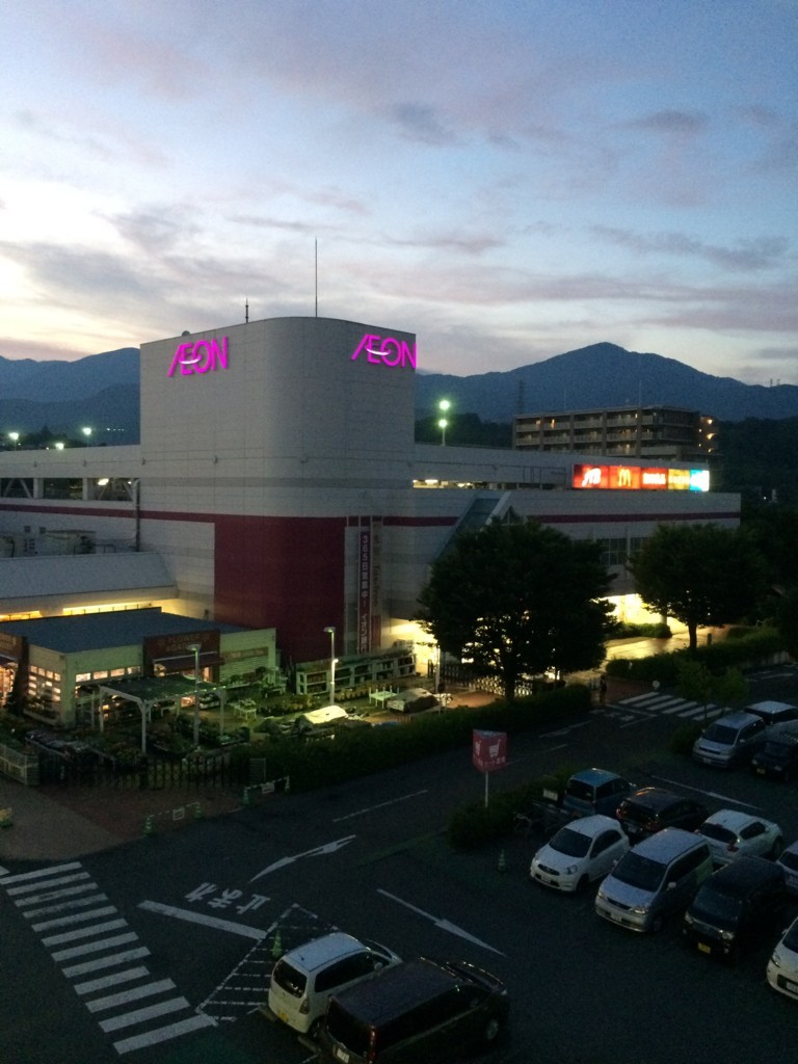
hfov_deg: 48.2
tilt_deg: -6.2
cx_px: 399
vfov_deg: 61.7
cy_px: 532
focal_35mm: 29
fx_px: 891
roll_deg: +0.6
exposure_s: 1/17
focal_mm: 4.15
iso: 320
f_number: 2.2
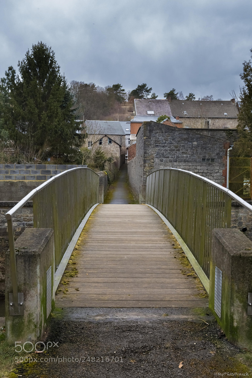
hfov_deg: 28.1
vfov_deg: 41.1
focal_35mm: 48
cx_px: 126
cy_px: 189
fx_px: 504
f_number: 13
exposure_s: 1/100
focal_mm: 48
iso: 1600
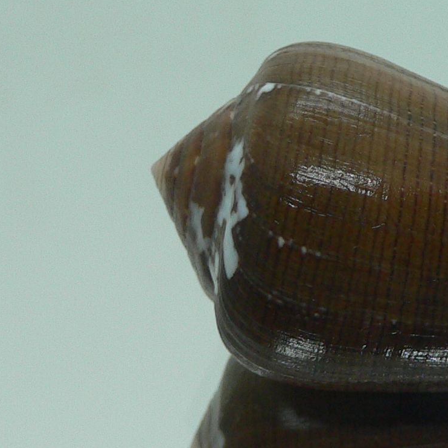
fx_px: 1230
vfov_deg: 20.6
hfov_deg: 20.0
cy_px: 277
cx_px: 441
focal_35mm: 84
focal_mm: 4.6
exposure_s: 1/60
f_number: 2.8
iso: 100
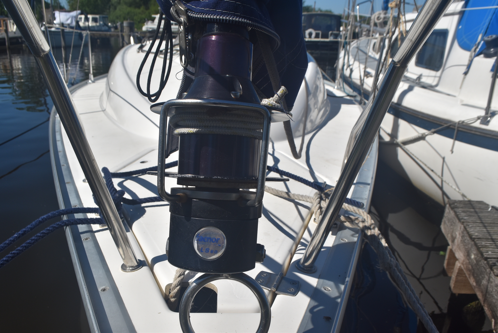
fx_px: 415
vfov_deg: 43.7
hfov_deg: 61.9
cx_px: 249
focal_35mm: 30
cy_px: 166
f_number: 11
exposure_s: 1/500
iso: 200
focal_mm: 20
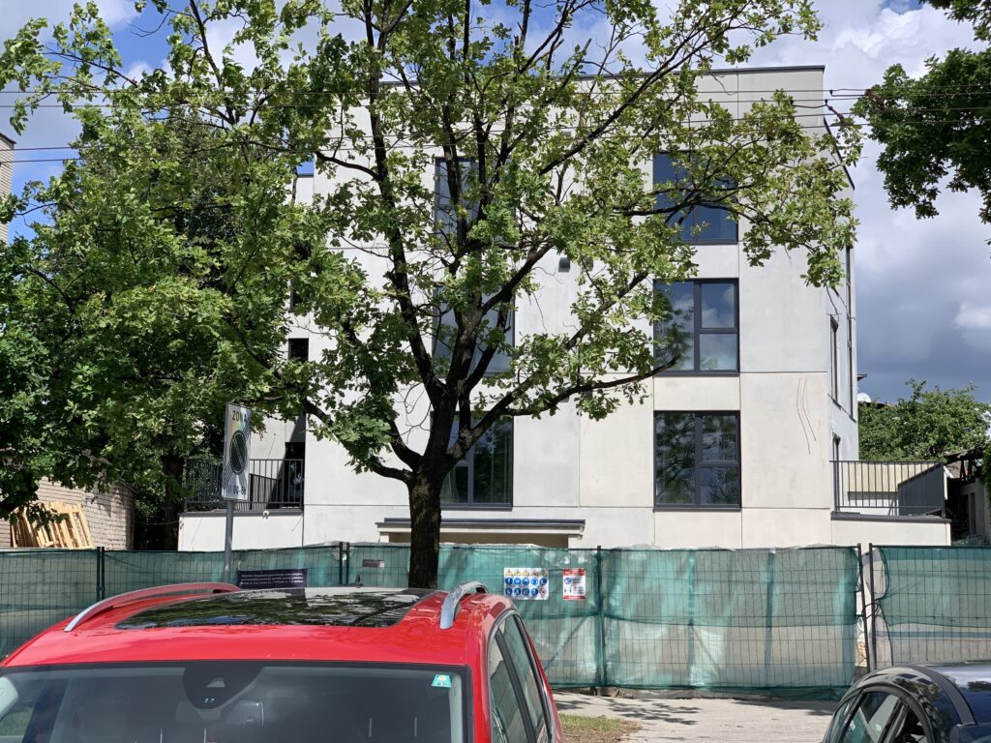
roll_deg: -0.8
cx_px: 496
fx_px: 1489
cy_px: 372
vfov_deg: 28.0
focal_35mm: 52
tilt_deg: +7.3
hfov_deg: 36.8
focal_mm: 6
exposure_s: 1/1199
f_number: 2.4
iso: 16
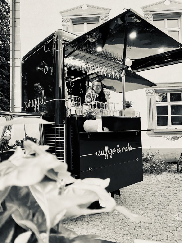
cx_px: 91
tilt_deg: +3.8
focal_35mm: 26
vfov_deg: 67.3
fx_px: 182
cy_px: 122
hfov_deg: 53.1
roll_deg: +0.8
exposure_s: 1/66
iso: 125
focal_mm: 4.25
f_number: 1.8
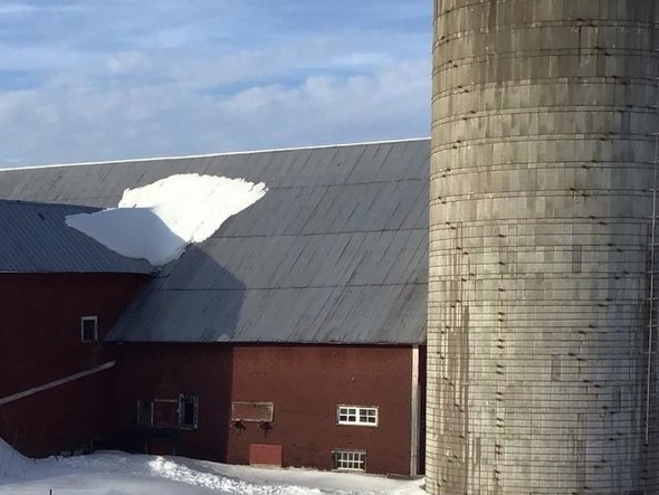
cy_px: 497
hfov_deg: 23.3
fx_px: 1600
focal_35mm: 84
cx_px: 284
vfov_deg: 17.2
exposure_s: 1/1294
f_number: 2.4
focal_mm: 3.3
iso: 25
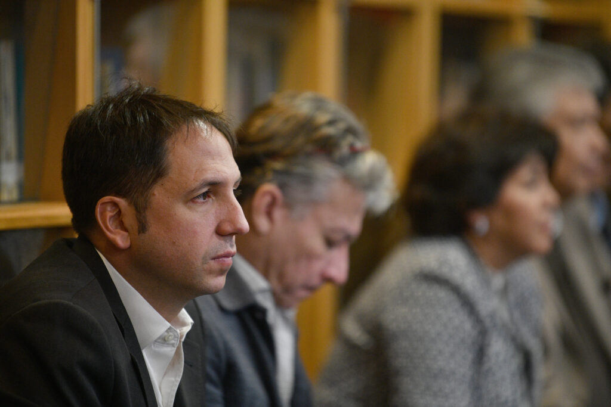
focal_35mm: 200
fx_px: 3395
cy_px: 204
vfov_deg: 6.9
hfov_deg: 10.3
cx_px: 306
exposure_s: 1/250
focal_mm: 200
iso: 2500
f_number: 2.8
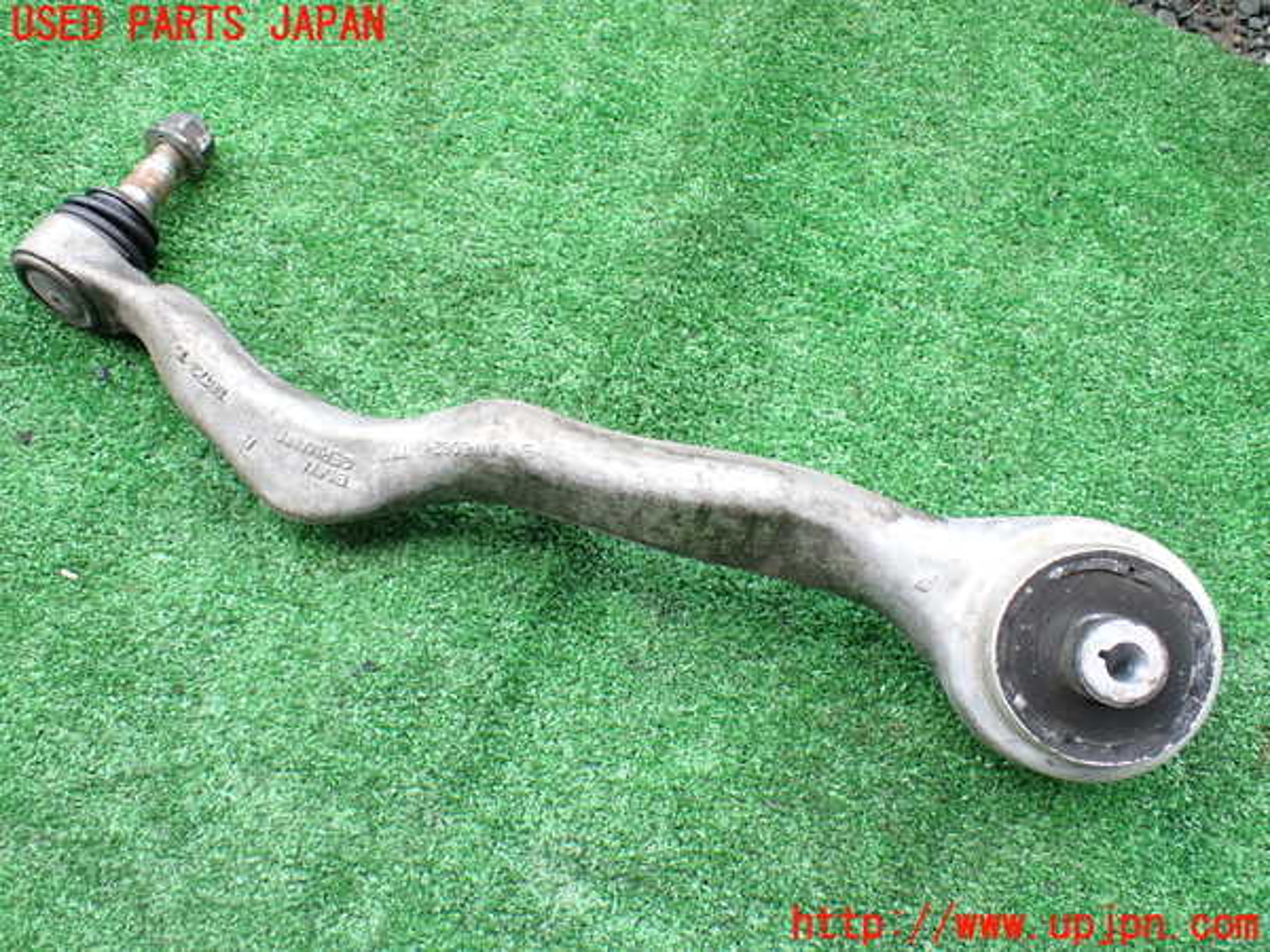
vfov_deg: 46.8
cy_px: 476
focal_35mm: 30
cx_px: 635
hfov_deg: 60.0
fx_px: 1101
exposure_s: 1/160
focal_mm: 5.4
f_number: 2.3
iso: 100
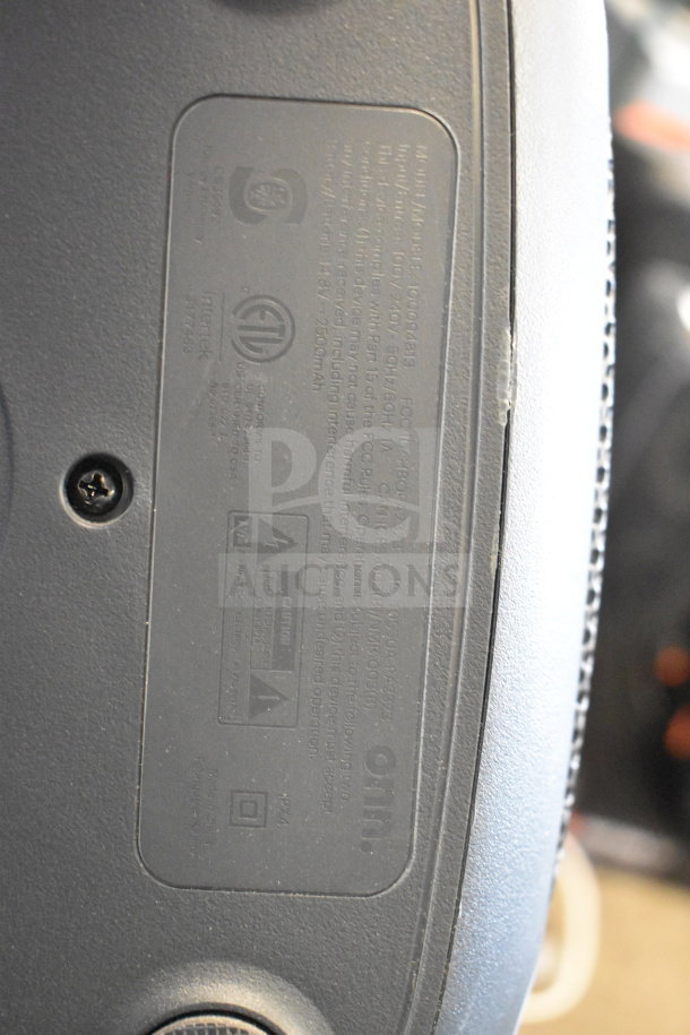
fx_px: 1337
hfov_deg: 28.9
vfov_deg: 42.3
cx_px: 345
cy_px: 518
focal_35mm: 46
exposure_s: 1/50
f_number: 4.2
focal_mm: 31
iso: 10000
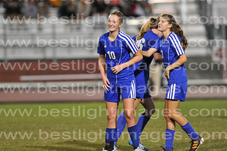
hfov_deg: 5.1
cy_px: 78
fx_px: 2557
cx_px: 107
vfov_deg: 3.4
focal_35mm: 406
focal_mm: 300
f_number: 3.2
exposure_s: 1/400
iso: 5000
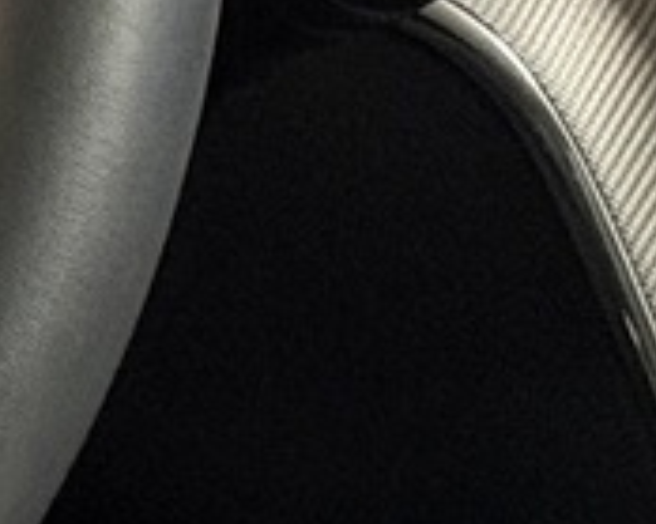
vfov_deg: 4.0
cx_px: -1938
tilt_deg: -17.3
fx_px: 7529
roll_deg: +6.8
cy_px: -181
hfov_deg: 4.6
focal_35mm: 388
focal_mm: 6.76
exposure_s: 1/40
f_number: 1.78
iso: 500
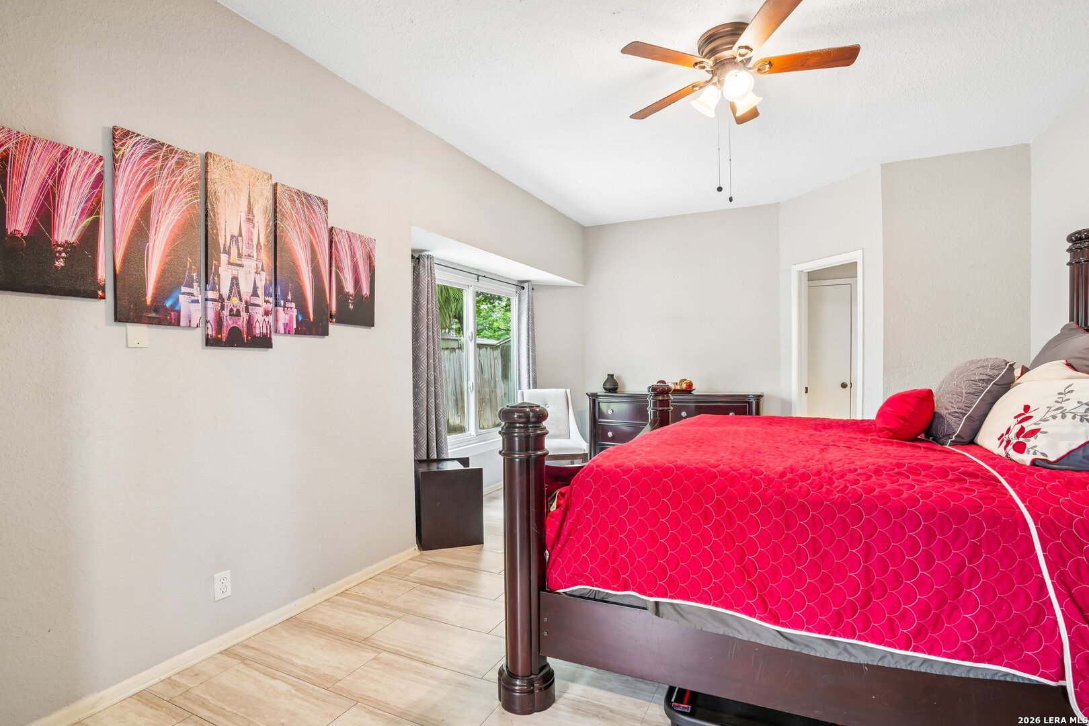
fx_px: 484
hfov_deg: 96.7
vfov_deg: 73.7
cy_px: 363
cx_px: 544
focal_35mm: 16
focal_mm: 16
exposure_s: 1/4
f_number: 8
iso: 400
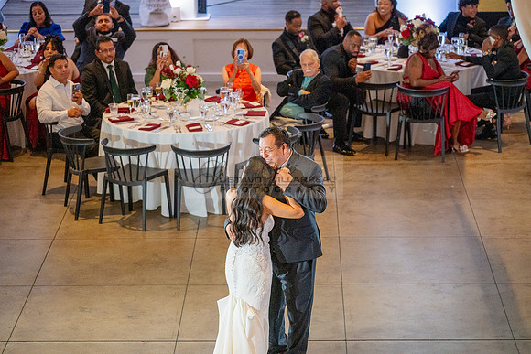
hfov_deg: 18.6
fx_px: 1623
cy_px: 177
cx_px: 266
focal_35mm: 110
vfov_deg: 12.5
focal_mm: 110
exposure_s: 1/200
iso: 3200
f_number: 4
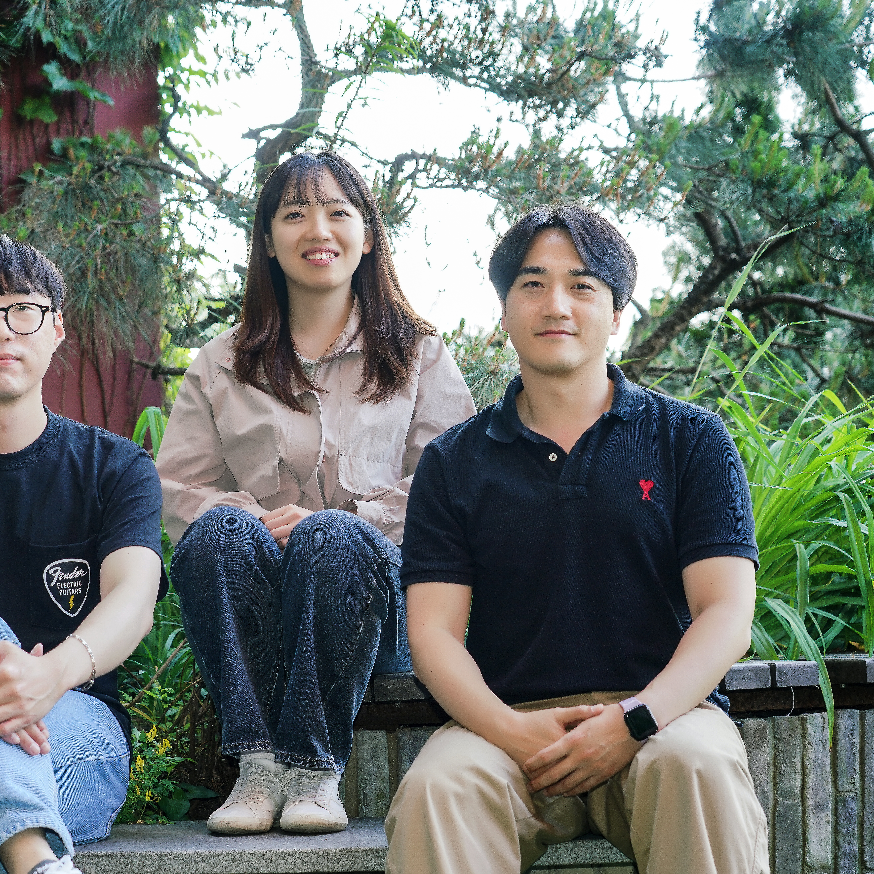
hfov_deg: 20.1
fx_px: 2457
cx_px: 290
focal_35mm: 86
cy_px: 434
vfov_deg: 20.2
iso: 400
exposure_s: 1/125
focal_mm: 67
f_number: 4.5
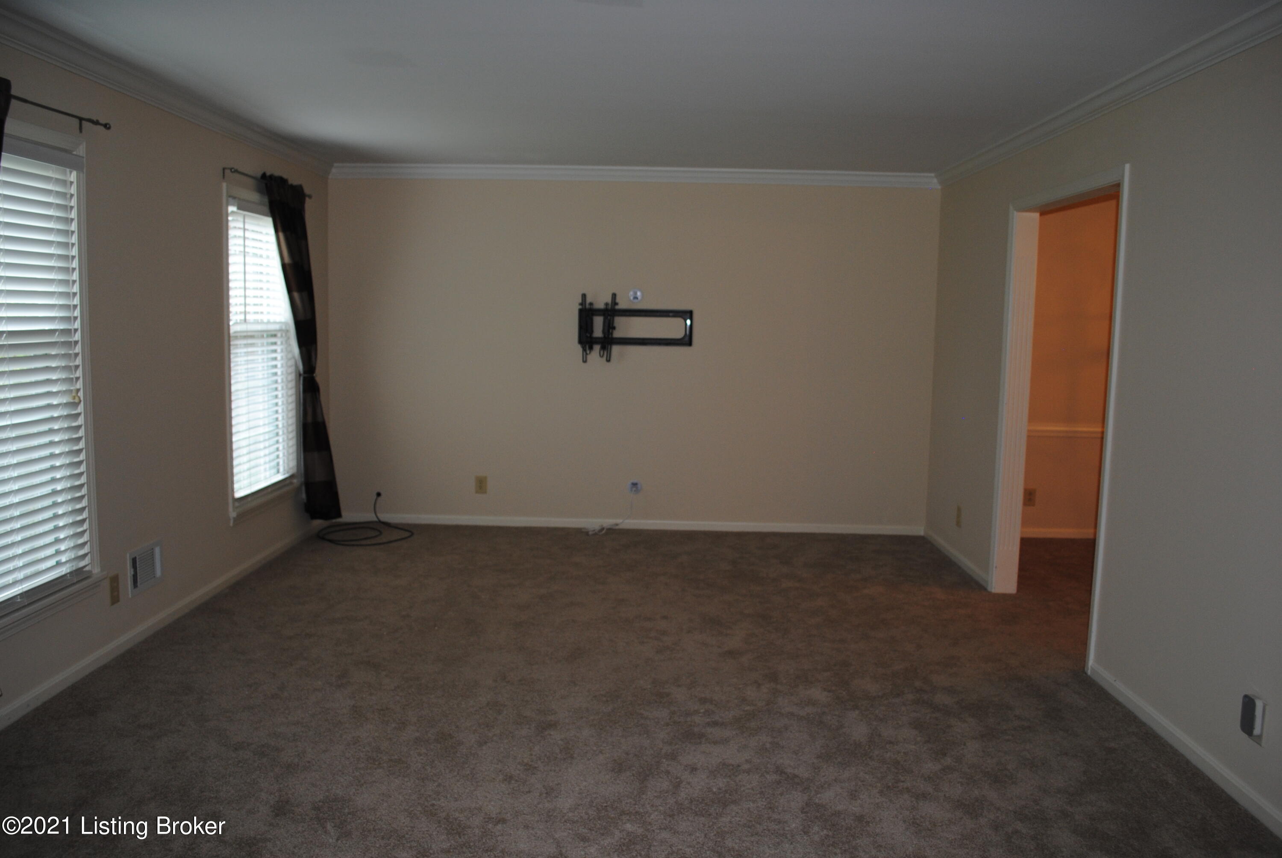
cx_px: 641
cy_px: 429
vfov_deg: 48.0
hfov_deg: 67.3
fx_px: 963
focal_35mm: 27
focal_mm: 18
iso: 200
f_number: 3.5
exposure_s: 1/60
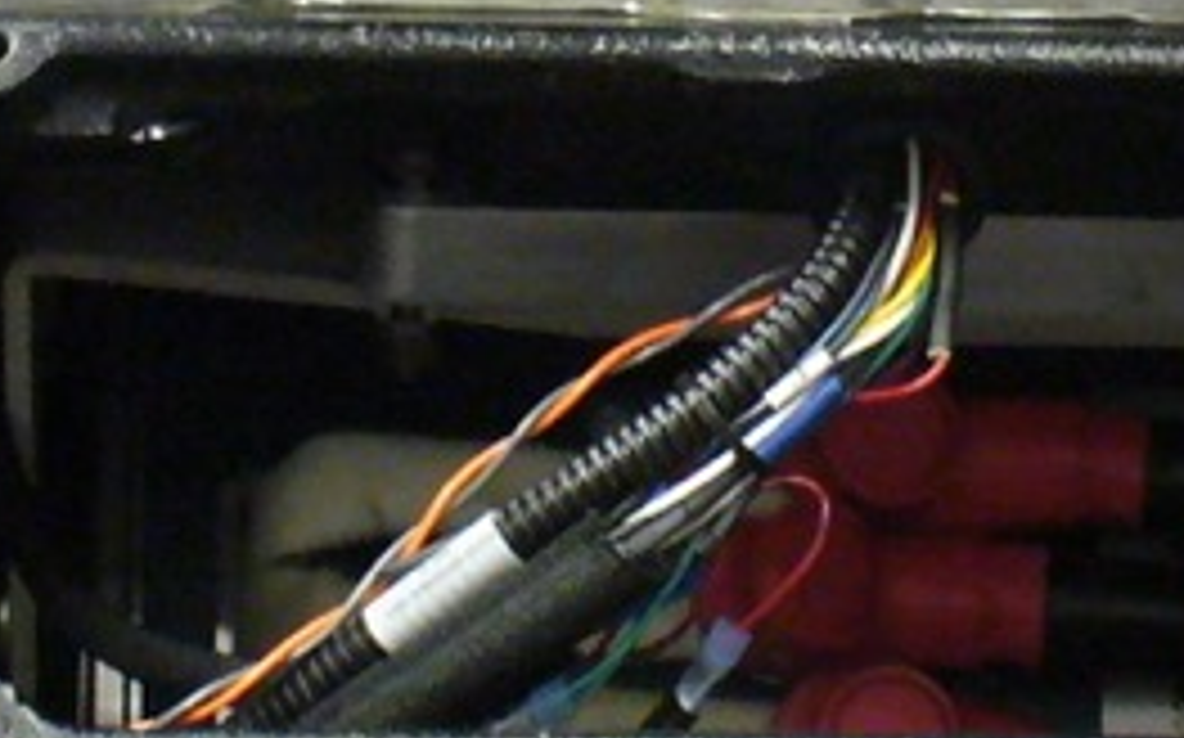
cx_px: 936
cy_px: -126
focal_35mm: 191
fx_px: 6159
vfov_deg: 6.8
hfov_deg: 10.9
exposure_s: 1/10
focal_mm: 6.1
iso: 200
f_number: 2.8
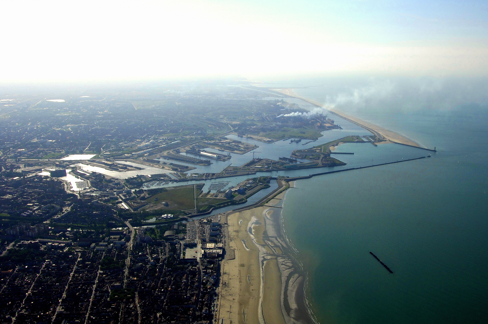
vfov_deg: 36.8
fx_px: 487
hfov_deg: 53.2
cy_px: 162
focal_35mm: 36
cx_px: 244
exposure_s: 1/1000
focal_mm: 24
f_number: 11
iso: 400
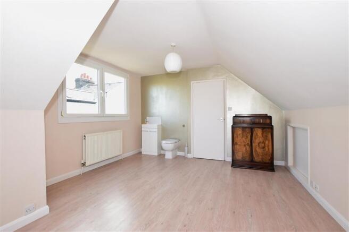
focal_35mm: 15
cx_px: 174
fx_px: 145
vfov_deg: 77.3
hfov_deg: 100.4
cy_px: 116
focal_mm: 10
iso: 400
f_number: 7.1
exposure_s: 1/60
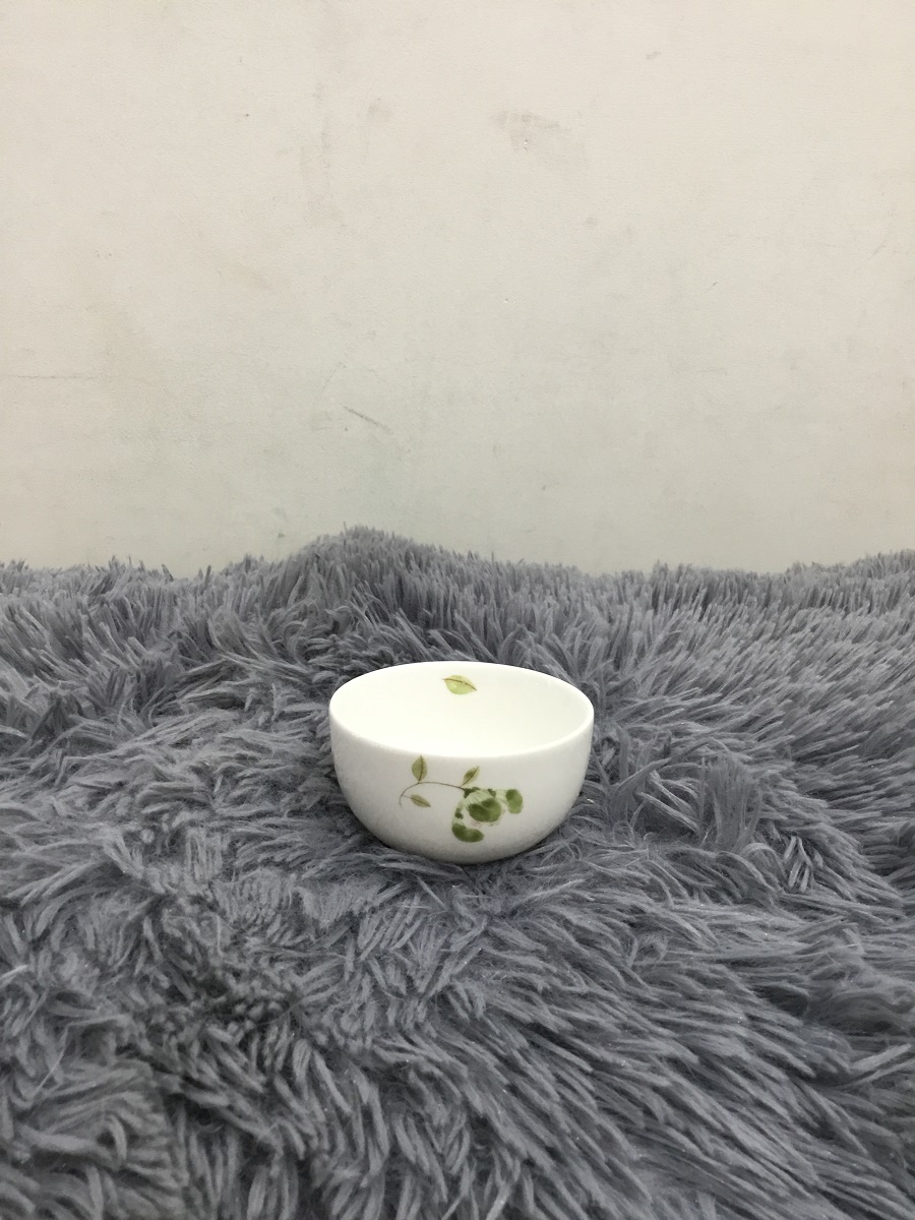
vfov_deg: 58.4
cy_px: 610
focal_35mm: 31
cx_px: 458
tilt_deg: -16.1
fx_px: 1093
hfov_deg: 45.4
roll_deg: +0.5
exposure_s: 1/33
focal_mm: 3.3
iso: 100
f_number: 2.4
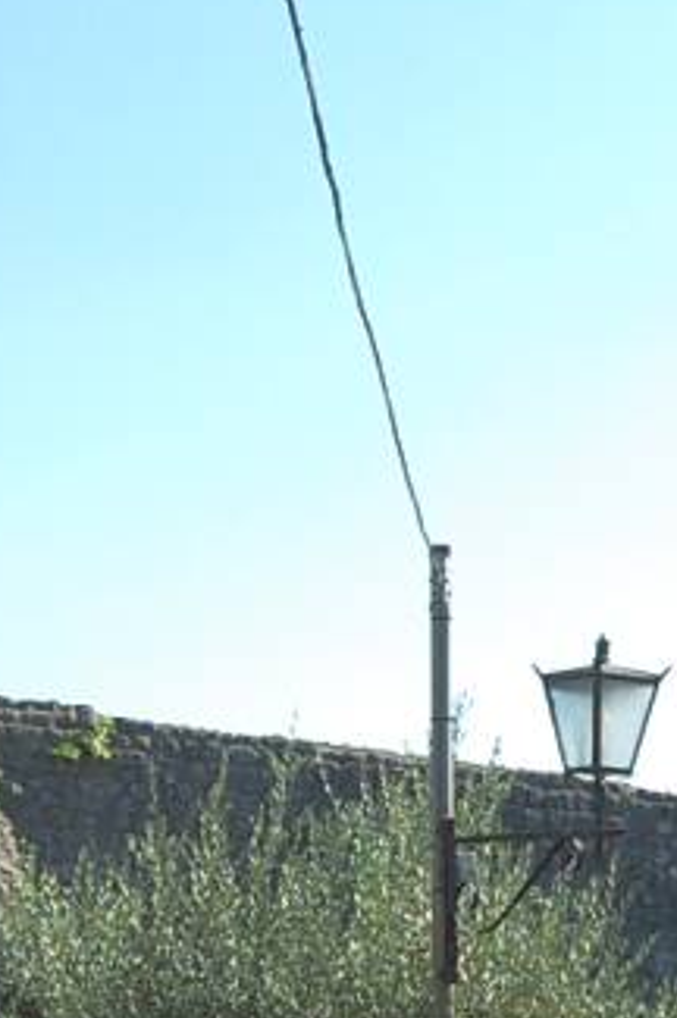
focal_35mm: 119
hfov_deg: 11.4
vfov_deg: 16.9
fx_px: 3364
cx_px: 586
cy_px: 958
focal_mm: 26
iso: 360
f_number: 10
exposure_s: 1/250
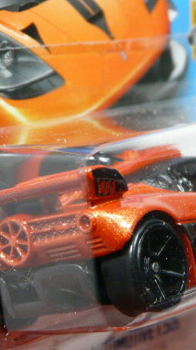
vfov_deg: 15.1
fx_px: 1314
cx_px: 133
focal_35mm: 142
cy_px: 175
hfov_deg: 8.5
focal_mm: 10
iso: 160
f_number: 3.2
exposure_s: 1/50
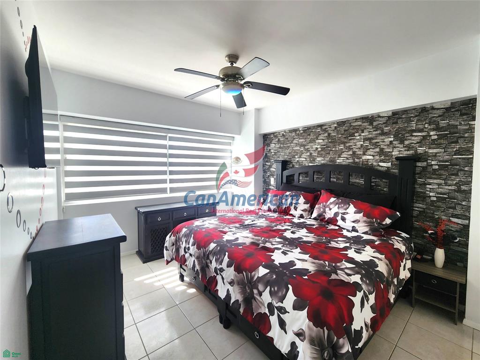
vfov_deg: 89.9
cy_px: 180
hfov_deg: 106.2
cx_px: 240
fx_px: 180
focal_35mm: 13
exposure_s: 1/120
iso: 64
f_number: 2.2
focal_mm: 2.2
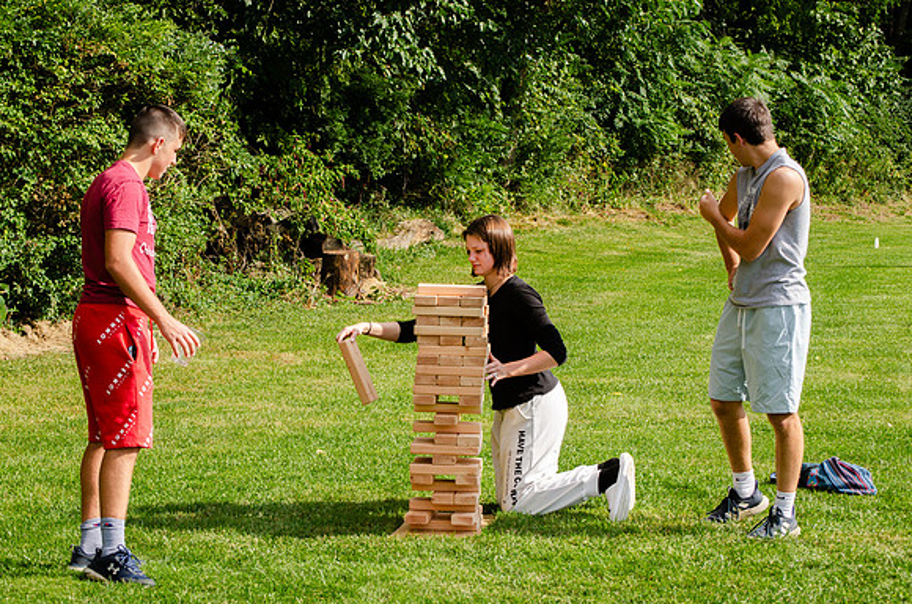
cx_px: 456
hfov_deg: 24.7
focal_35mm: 82
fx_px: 2085
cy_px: 302
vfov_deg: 16.5
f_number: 8
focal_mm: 55
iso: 110
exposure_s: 1/250
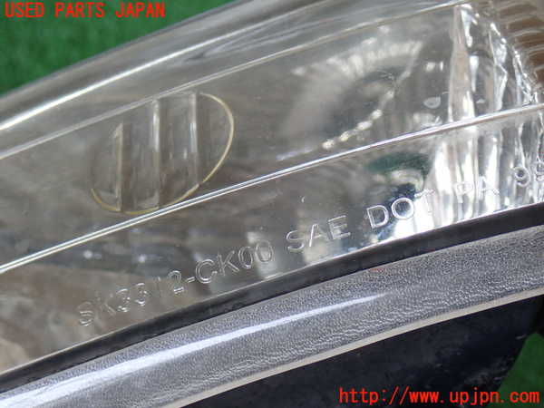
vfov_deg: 21.9
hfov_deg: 29.0
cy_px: 204
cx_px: 272
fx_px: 1053
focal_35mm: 67
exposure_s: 1/125
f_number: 3.8
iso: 200
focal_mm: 11.88
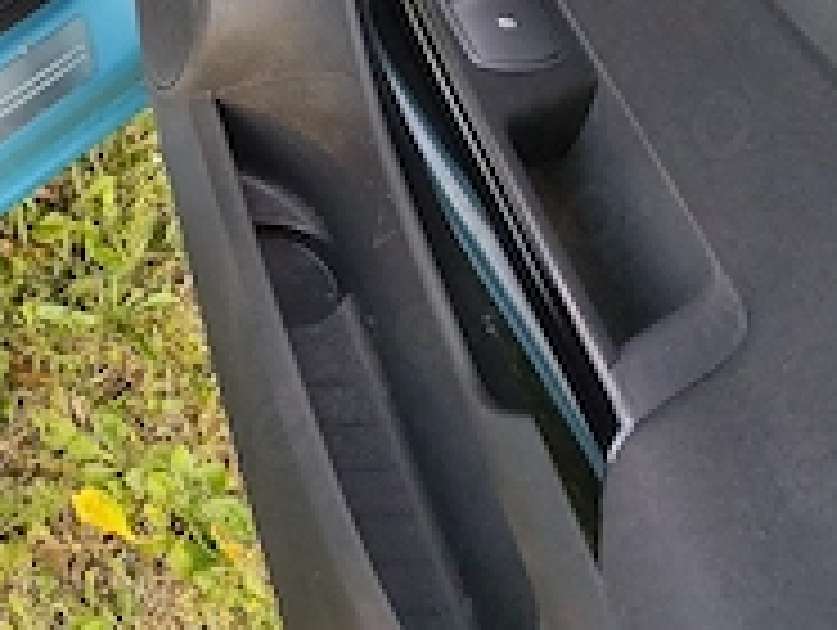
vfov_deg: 17.7
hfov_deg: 22.3
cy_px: -333
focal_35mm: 74
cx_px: -364
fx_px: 1792
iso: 373
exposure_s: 1/100
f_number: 1.65
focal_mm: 6.19
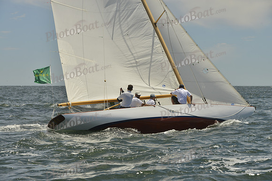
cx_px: 136
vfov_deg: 11.4
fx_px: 907
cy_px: 90
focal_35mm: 120
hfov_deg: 17.1
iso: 280
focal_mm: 120
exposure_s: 1/1600
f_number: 11
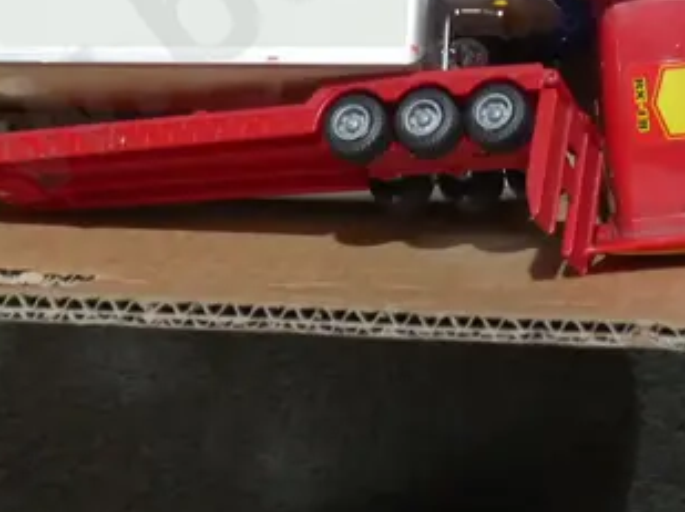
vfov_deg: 9.8
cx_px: 650
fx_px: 2886
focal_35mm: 146
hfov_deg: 13.4
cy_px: -319
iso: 2500
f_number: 4.7
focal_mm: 22
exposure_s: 1/60
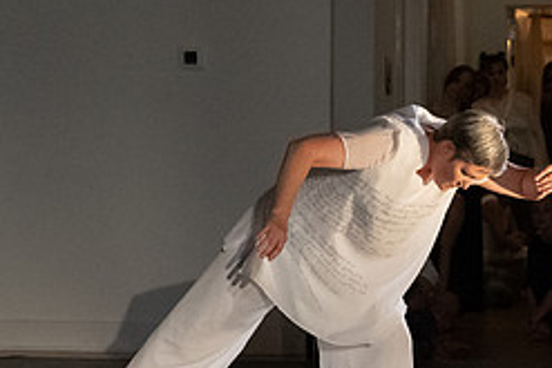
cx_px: 334
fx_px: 2501
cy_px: 223
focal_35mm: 163
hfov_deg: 12.6
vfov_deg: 8.4
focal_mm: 52
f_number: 4.5
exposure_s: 1/500
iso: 6400
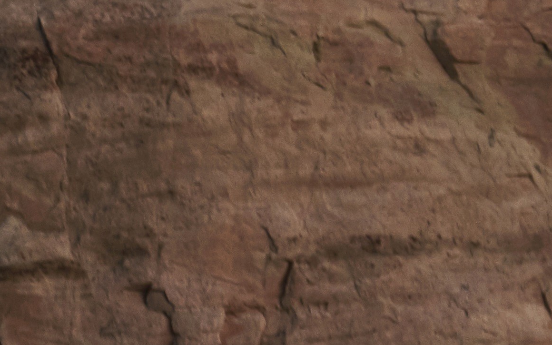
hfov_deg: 6.1
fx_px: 4694
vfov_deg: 4.1
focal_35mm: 312
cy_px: 800
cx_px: -1233
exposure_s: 1/15
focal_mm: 44
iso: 160
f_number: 5
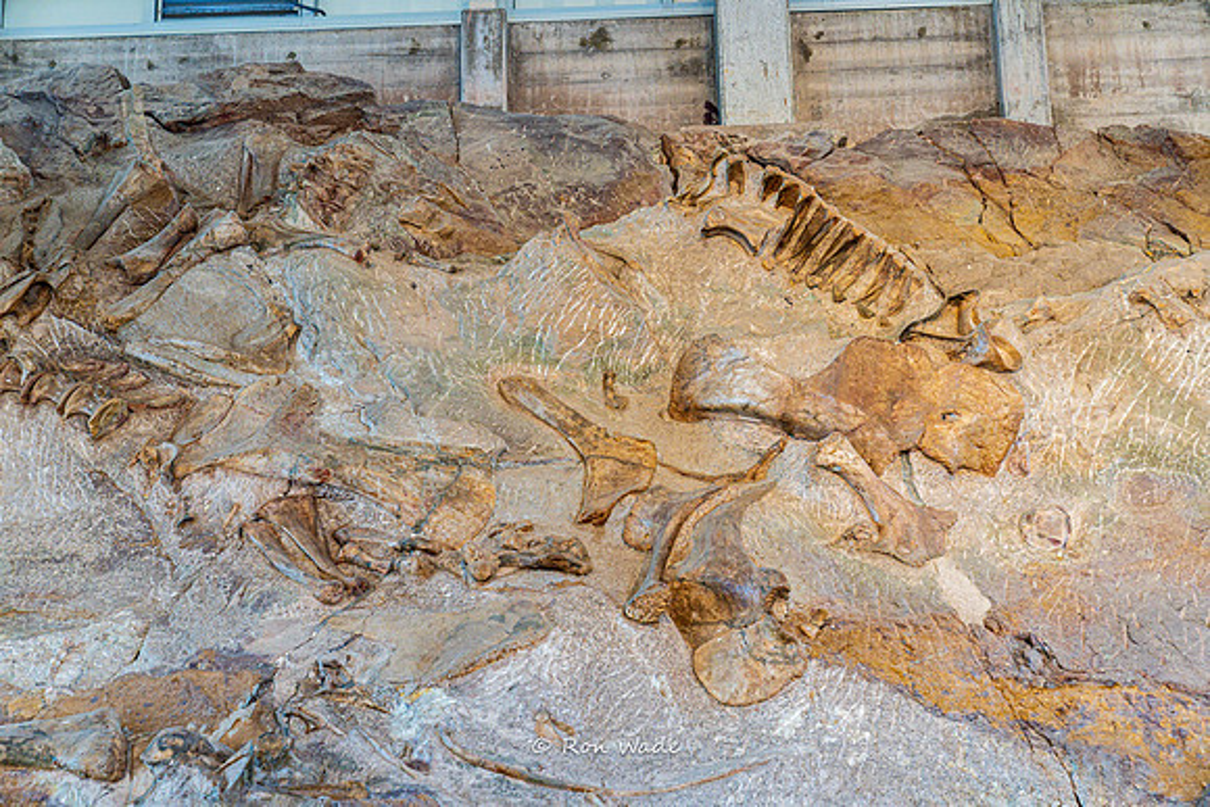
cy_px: 404
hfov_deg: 28.8
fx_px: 2353
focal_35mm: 70
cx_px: 605
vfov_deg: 19.5
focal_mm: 70
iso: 1600
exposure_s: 1/160
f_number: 4
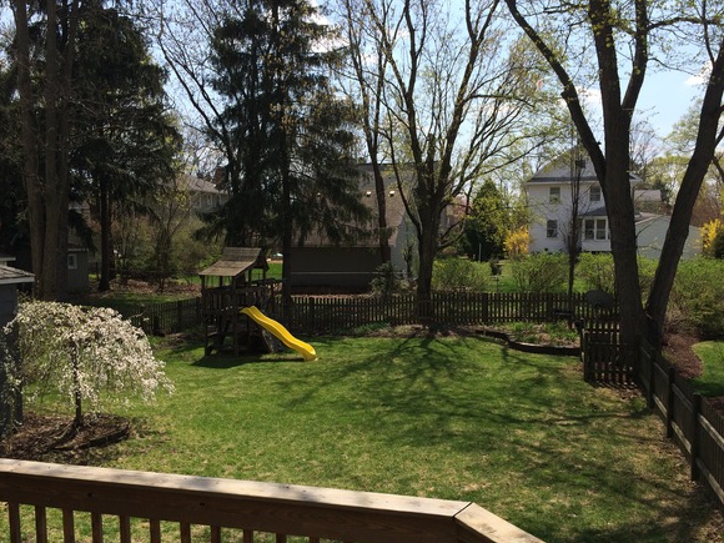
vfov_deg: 44.1
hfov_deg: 56.8
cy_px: 293
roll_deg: +1.3
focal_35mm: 32
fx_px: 669
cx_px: 376
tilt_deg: -7.0
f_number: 2.2
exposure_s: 1/1866
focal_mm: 4.15
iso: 32
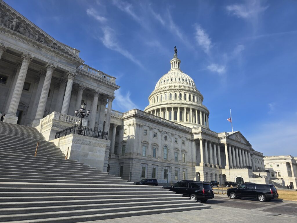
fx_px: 197
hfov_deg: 73.9
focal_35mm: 23
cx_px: 148
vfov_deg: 58.9
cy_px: 112
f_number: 1.7
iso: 12
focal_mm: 6.3
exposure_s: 1/812
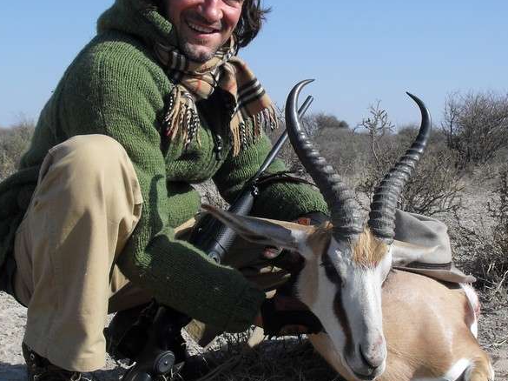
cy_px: 174
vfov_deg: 28.0
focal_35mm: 52
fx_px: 763
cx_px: 257
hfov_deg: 36.8
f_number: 8.3
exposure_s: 1/180
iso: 80
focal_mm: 6.3
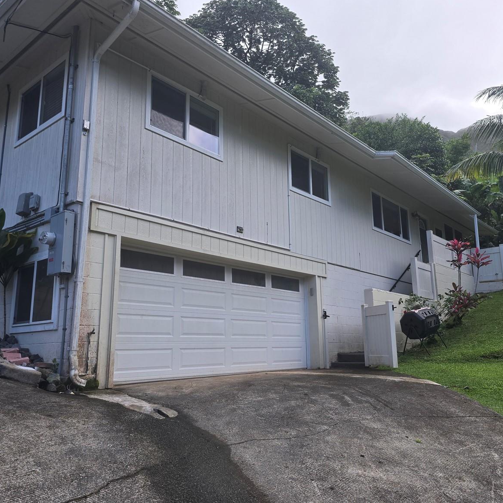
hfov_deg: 57.3
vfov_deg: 57.3
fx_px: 460
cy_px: 251
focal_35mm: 28
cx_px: 255
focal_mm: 6.3
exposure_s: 1/235
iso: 12
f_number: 1.7
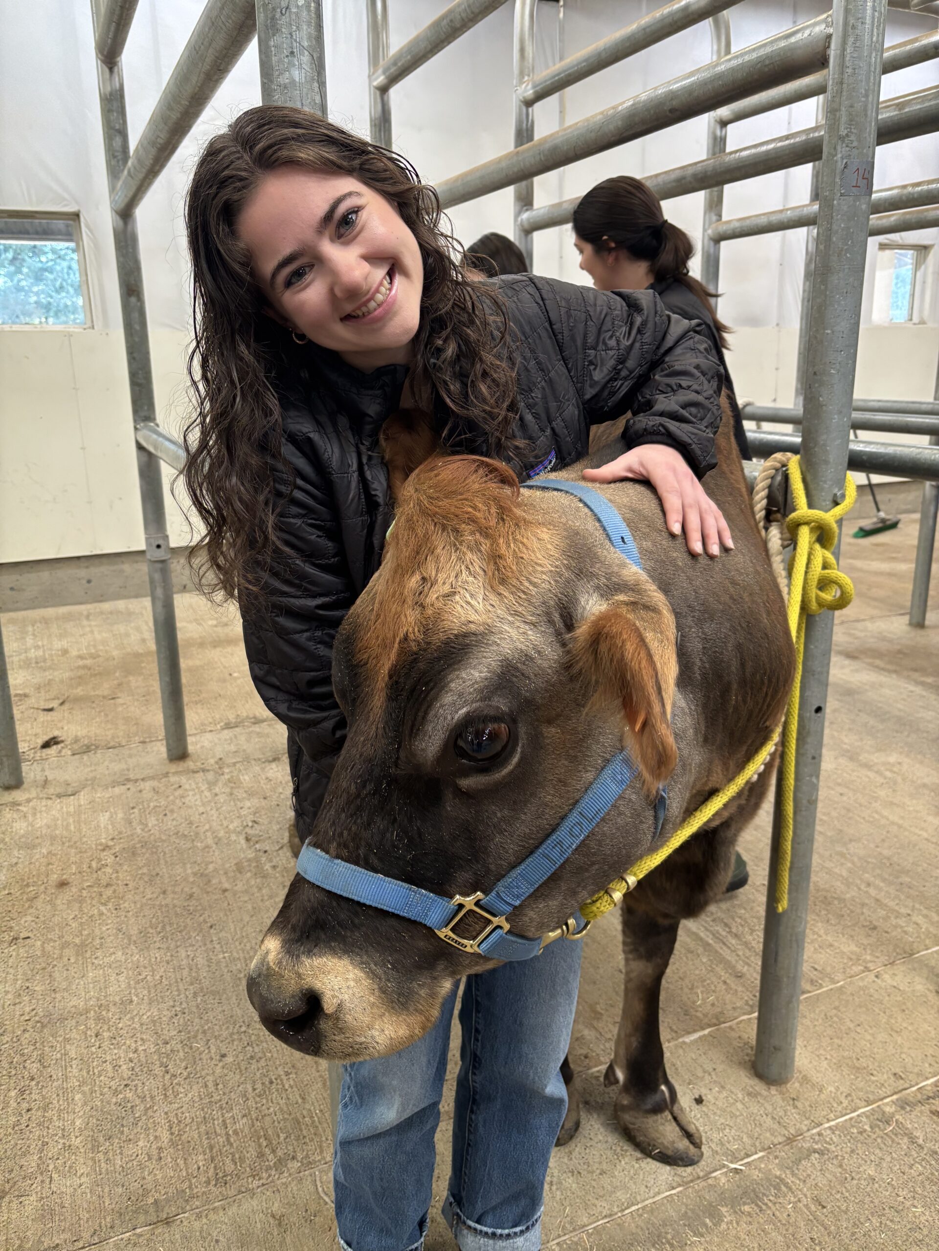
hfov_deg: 53.1
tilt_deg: -15.0
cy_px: 626
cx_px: 470
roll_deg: +0.8
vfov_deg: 67.3
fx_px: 940
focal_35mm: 26
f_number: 1.6
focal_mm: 5.96
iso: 160
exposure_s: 1/60
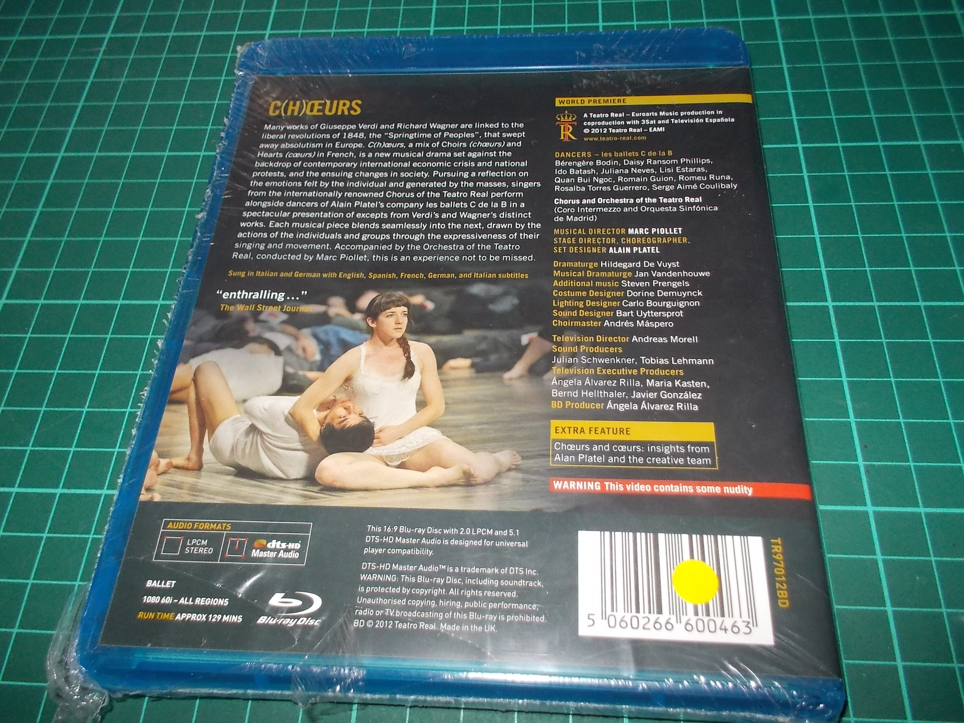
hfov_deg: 61.7
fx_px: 808
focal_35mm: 29
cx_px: 482
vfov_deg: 48.2
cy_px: 362
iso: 200
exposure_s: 1/30
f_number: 3.3
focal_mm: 4.1
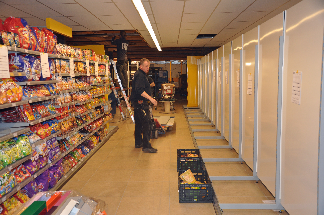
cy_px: 108
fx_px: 324
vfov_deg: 36.8
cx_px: 162
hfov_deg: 53.2
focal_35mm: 36
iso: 400
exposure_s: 1/80
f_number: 4.5
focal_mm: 24
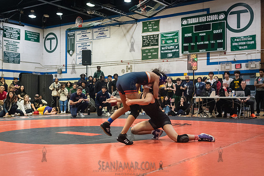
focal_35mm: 44
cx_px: 149
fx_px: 319
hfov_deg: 44.8
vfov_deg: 30.8
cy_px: 91
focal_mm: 35
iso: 6400
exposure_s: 1/400
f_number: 3.5
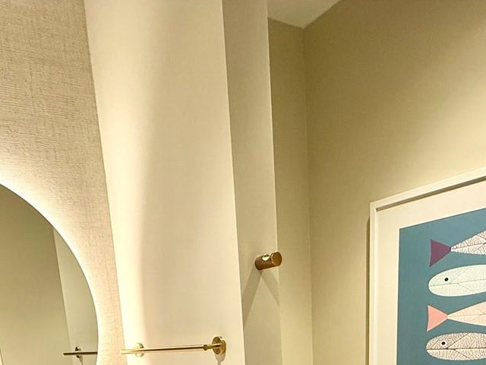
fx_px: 491
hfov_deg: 52.0
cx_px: 177
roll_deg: +5.9
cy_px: 453
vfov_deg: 32.5
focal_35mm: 35
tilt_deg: -14.1
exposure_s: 1/120
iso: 125
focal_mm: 2.22
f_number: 2.2
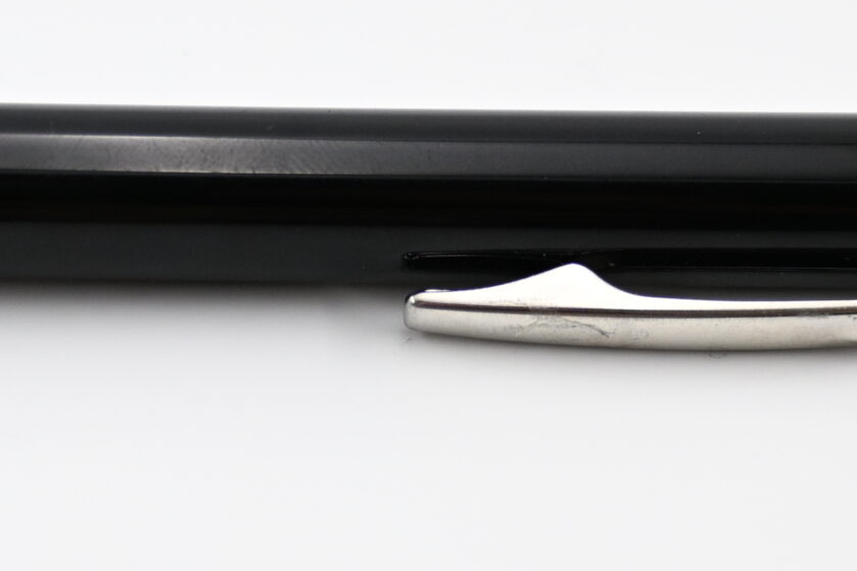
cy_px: 201
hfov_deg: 8.8
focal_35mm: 234
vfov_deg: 5.9
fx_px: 5558
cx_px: 82
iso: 400
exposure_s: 1/400
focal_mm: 51
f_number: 4.5
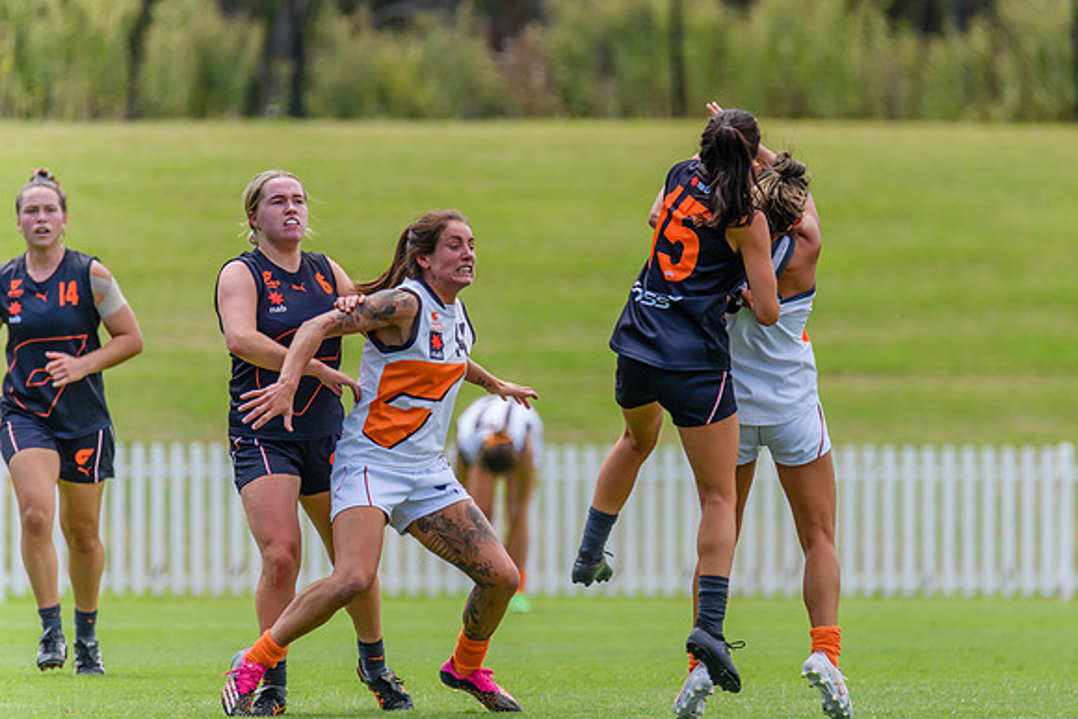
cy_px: 299
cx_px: 634
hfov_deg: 2.9
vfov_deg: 1.9
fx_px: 21394
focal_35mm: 714
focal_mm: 600
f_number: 7.1
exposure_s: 1/1600
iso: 800
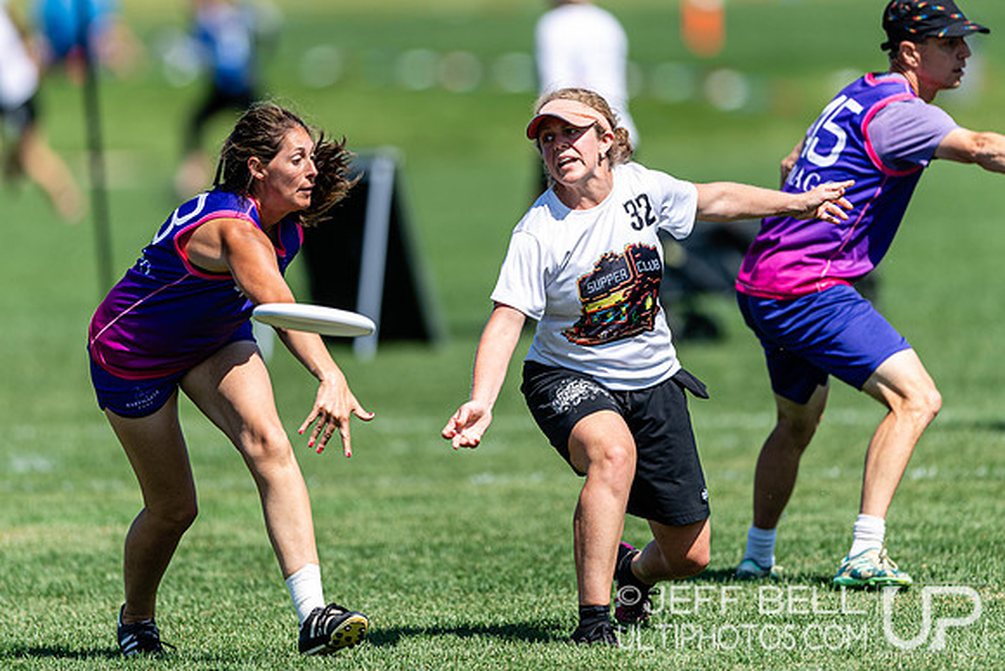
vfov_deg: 2.7
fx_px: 14494
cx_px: 502
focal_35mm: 519
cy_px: 236
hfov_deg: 4.0
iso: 100
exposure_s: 1/2000
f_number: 2.8
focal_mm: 400
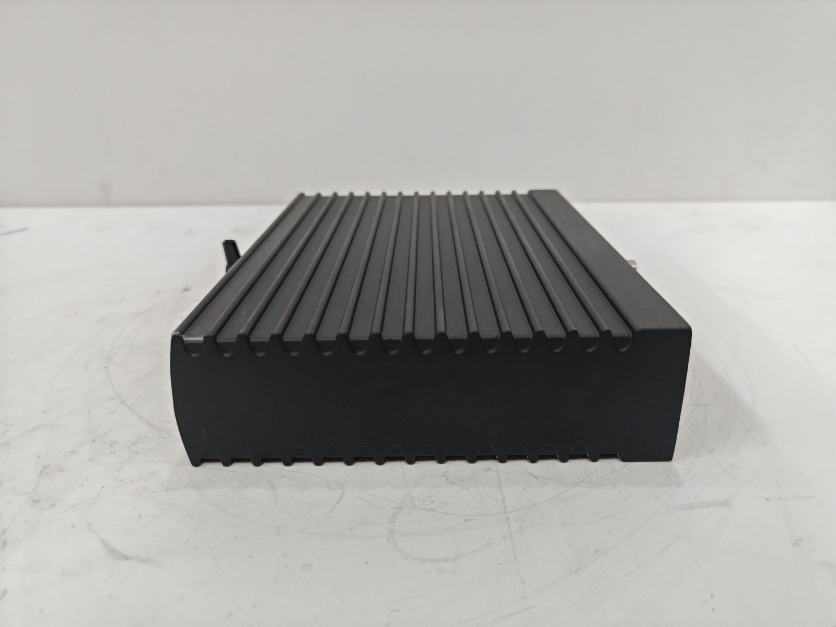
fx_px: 652
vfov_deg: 51.4
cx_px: 418
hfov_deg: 65.3
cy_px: 314
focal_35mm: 27
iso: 200
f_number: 1.95
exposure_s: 1/100
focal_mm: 5.52
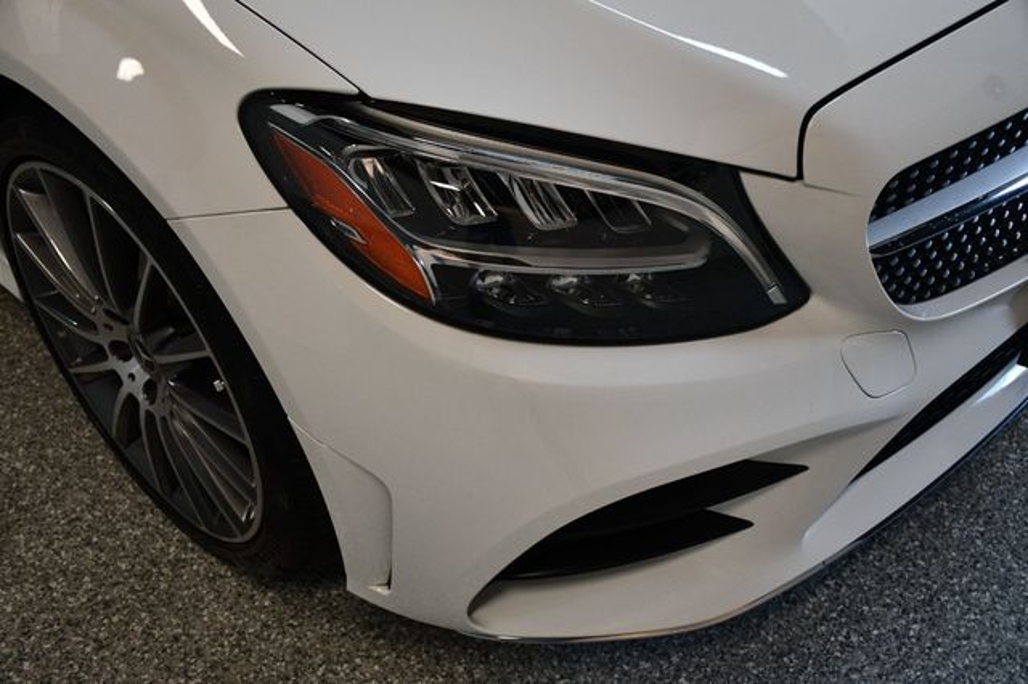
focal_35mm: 39
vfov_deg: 34.2
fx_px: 1113
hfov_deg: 49.6
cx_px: 514
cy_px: 342
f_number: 3.8
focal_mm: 26
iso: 800
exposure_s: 1/200
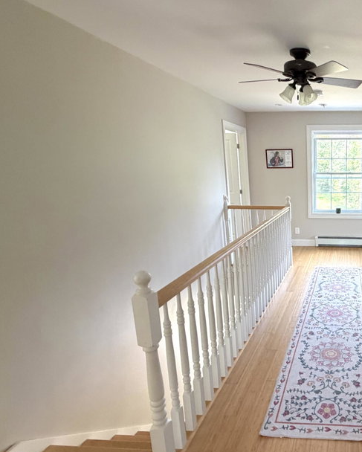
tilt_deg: -11.7
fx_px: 308
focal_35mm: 23
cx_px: 332
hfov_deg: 52.7
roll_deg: +0.2
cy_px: 237
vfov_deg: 72.5
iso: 320
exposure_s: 1/64
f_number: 2.2
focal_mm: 2.22
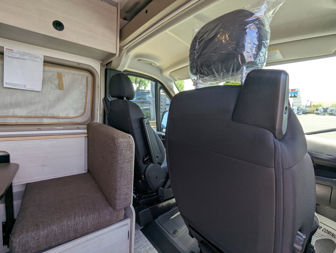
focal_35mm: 16
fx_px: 156
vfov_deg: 78.2
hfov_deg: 94.4
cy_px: 126
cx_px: 168
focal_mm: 2.35
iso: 48
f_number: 2.2
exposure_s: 1/256
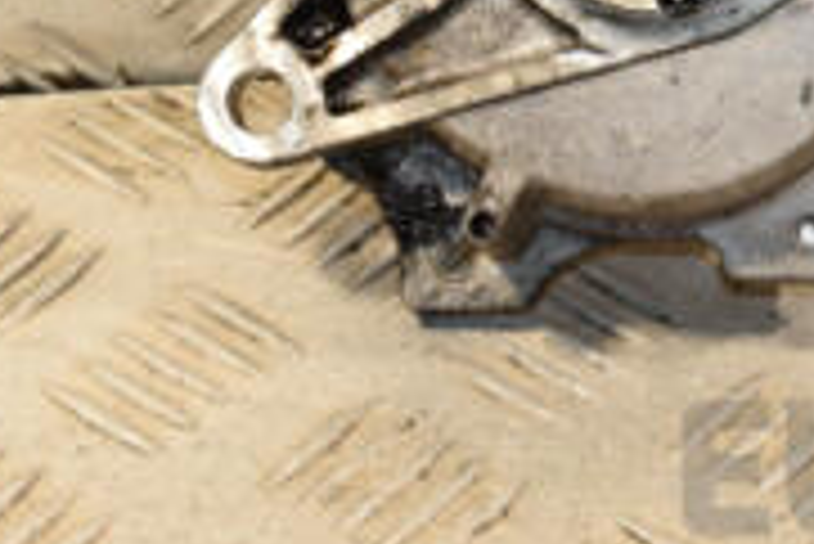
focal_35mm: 288
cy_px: -130
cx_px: 598
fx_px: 6517
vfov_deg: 4.8
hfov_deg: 7.1
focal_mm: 58
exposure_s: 1/200
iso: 800
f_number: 6.3
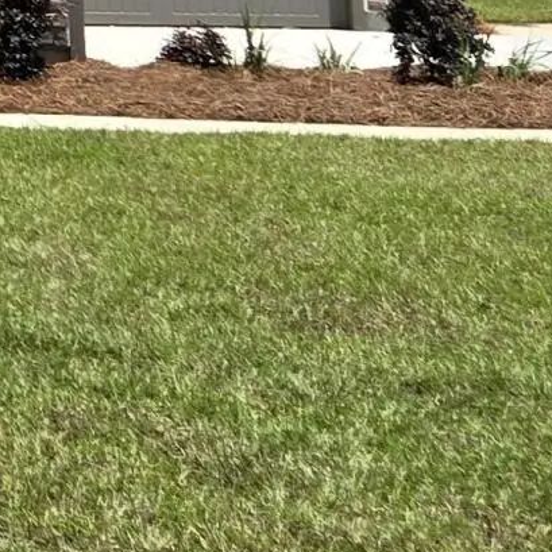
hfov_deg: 10.2
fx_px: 2688
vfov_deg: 10.7
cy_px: -557
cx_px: -784
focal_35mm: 149
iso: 25
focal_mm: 5.4
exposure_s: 1/2000
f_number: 1.8
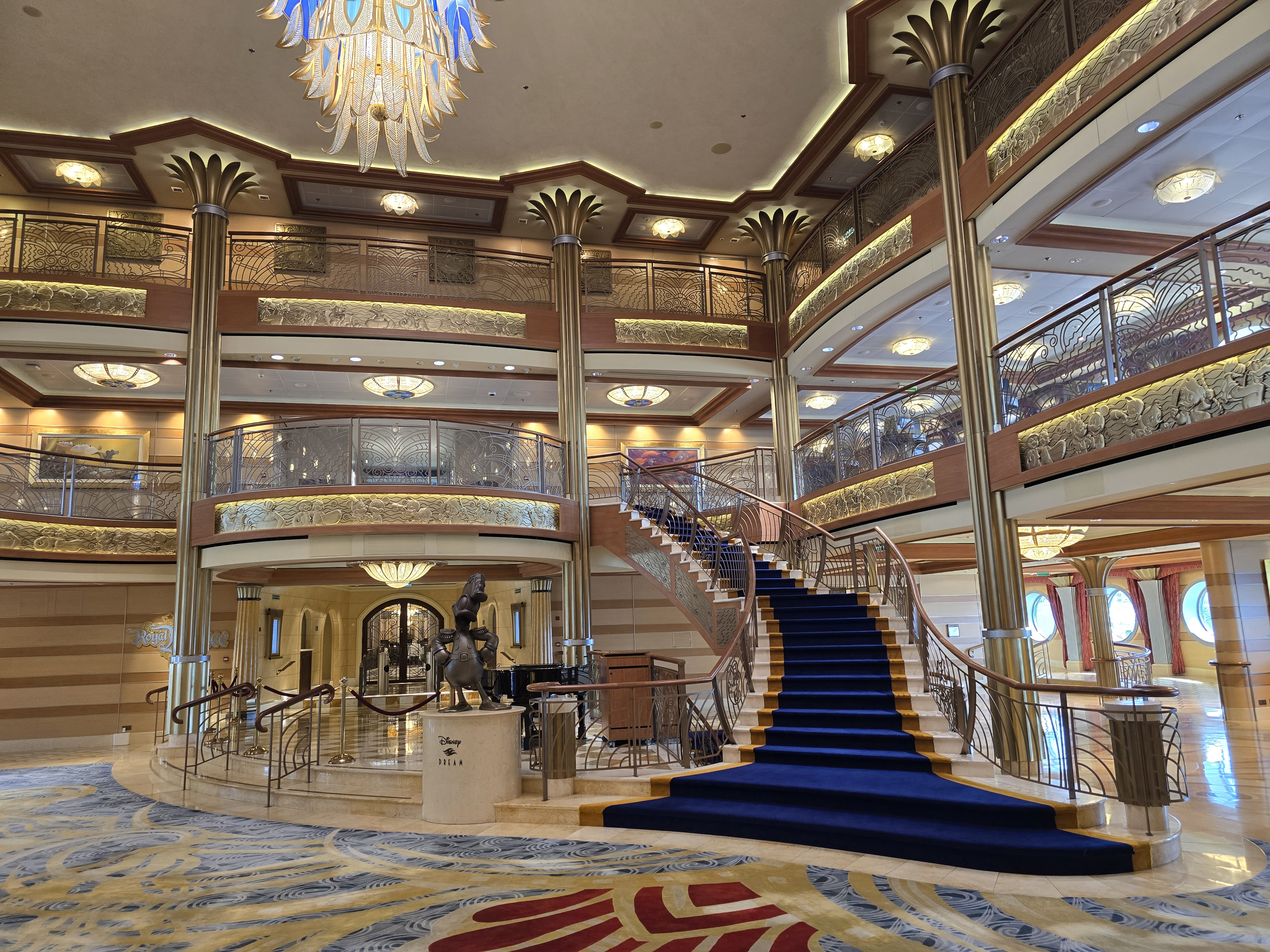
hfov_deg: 73.9
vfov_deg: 58.9
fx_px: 844
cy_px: 476
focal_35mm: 23
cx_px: 635
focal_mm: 6.3
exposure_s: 1/62
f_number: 1.7
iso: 125
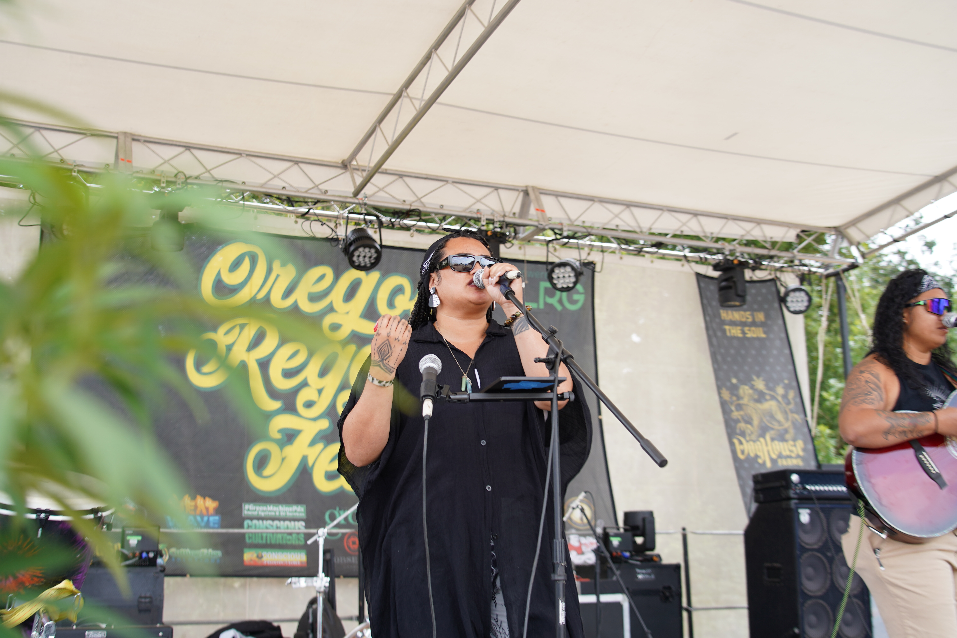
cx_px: 478
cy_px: 319
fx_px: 1170
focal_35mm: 44
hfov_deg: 44.5
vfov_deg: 30.5
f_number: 4
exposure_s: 1/125
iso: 100
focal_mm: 44
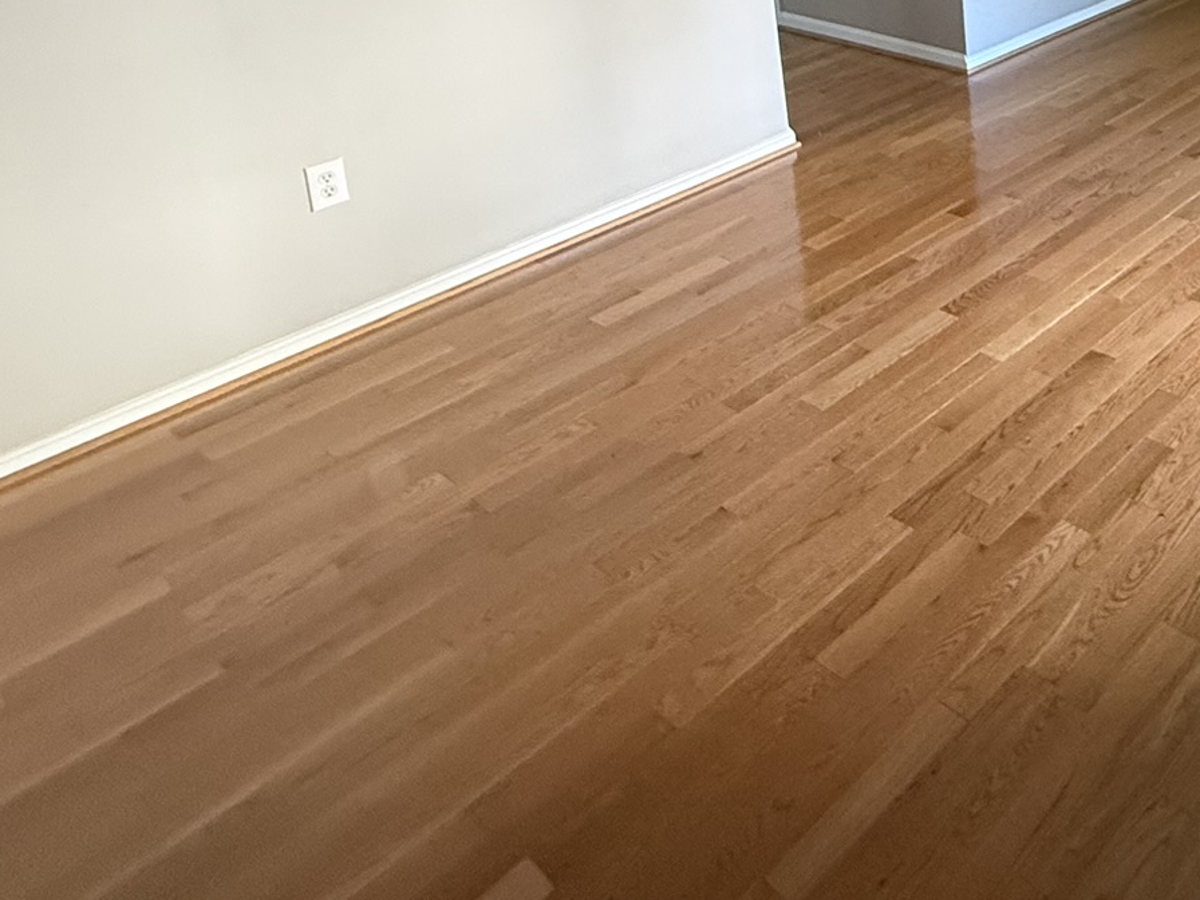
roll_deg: +0.9
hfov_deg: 45.0
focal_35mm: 32
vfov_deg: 36.3
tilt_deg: -10.7
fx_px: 1109
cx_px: 1279
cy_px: -125
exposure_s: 1/60
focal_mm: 2.22
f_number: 2.2
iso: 500
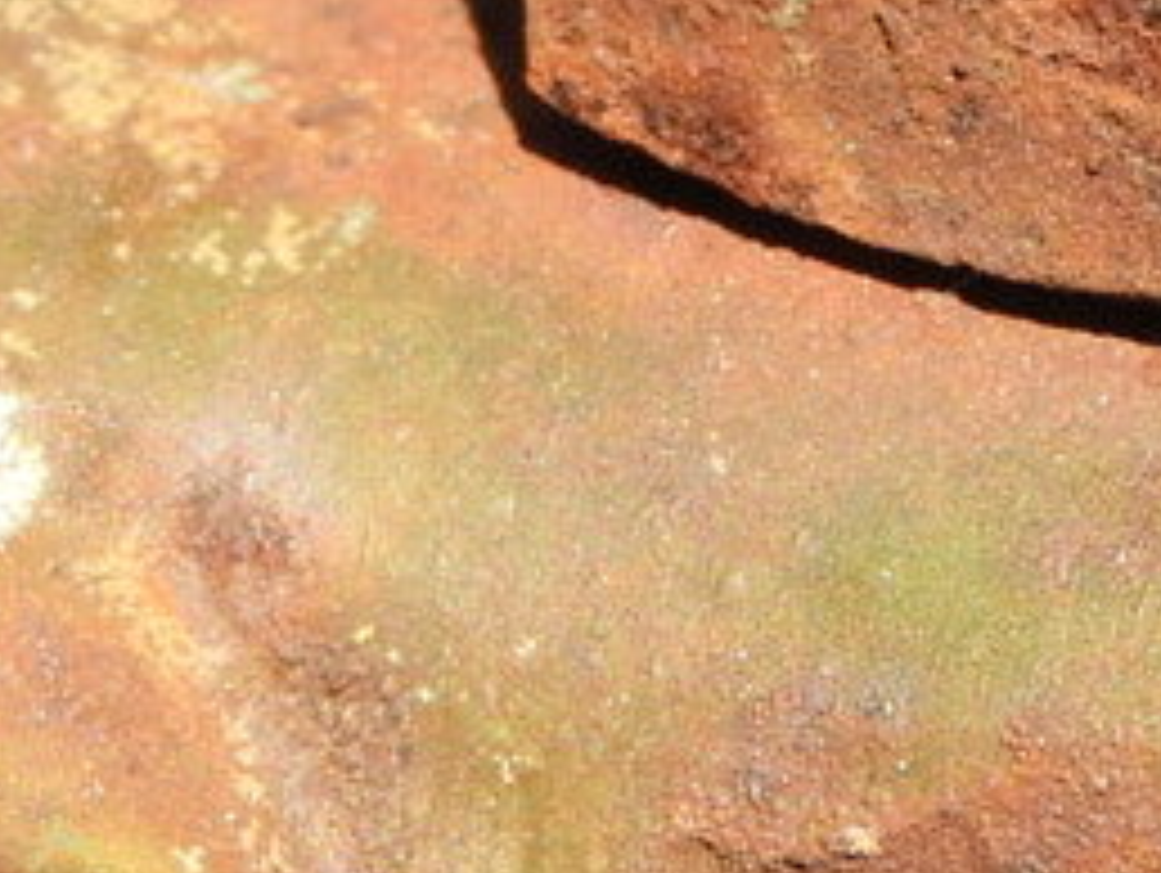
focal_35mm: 310
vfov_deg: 4.7
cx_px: 752
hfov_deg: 6.4
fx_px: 10407
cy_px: -760
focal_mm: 9
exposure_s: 1/400
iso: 100
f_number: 4
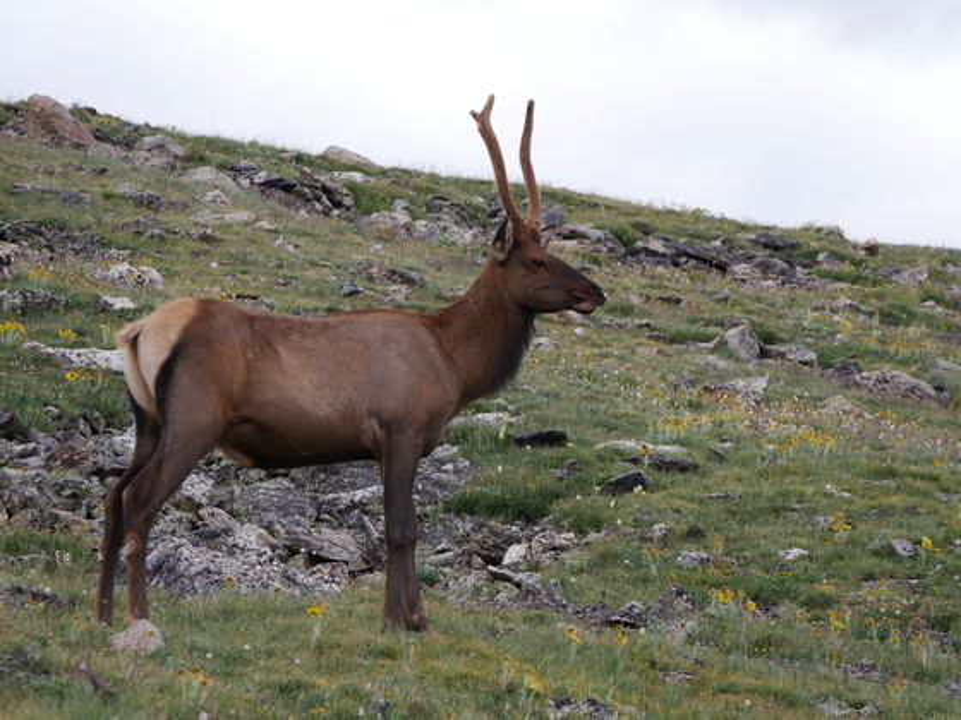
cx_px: 480
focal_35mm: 168
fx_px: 4664
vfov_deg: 8.8
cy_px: 360
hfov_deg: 11.8
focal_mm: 84
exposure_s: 1/320
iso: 200
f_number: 5.2
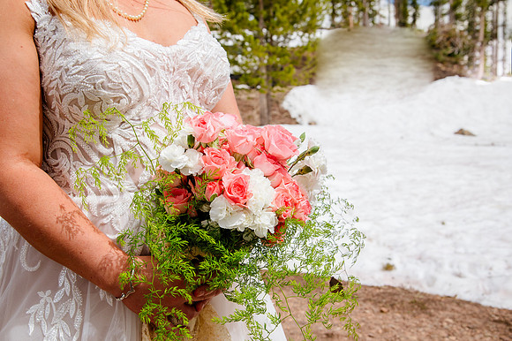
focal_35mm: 47
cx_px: 236
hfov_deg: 41.6
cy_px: 170
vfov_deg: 28.4
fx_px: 674
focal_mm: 44
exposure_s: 1/320
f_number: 9
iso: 250
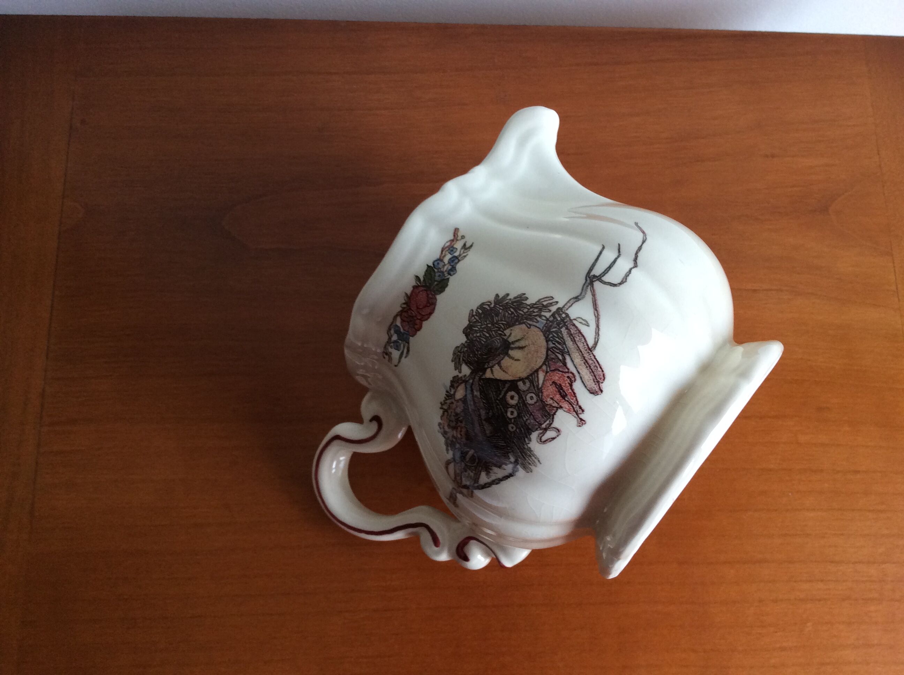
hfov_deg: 56.9
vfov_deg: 44.1
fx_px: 834
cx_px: 452
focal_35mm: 32
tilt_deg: -76.8
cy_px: 338
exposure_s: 1/25
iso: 80
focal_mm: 3.3
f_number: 2.4
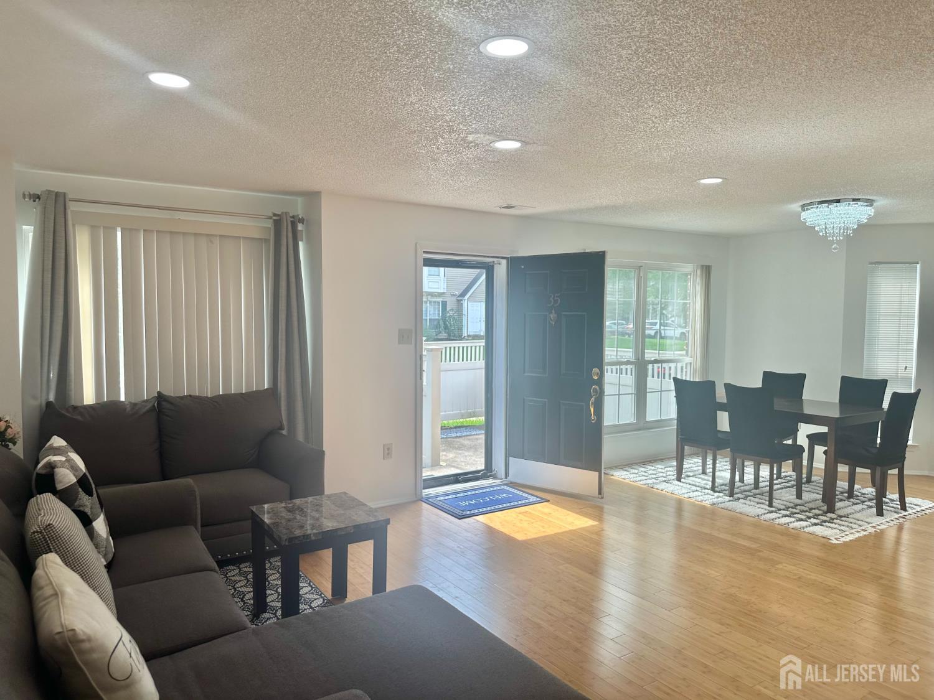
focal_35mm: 24
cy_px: 350
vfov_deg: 56.8
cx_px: 467
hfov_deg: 71.6
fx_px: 648
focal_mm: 6.86
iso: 80
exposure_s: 1/498
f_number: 1.78
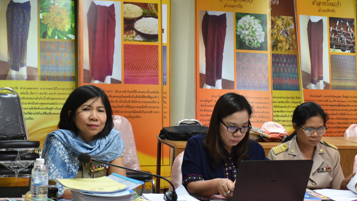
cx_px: 178
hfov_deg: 31.4
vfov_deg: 18.0
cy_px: 117
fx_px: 634
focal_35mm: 67
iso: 800
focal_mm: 42
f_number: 4.5
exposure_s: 1/40
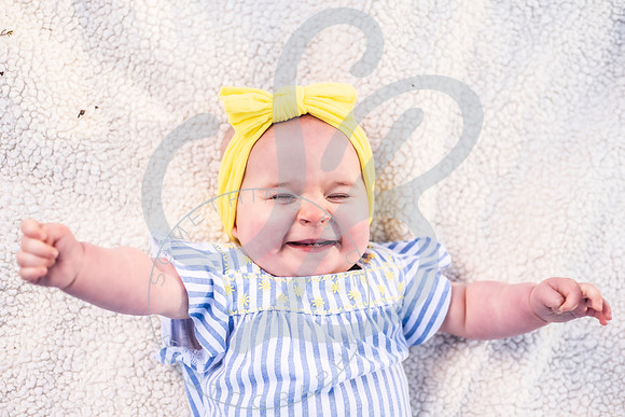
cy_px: 208
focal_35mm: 50
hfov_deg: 39.6
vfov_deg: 27.0
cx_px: 312
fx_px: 868
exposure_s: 1/320
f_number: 2.8
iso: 100
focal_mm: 50
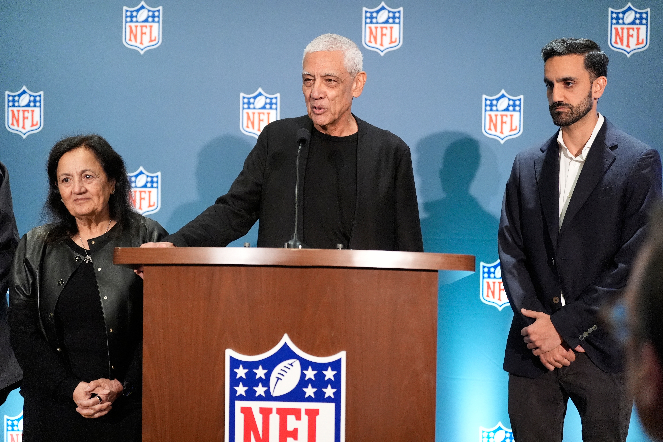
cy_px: 221
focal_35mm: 70
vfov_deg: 19.5
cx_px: 332
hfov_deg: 28.8
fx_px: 1289
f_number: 2.8
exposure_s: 1/320
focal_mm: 70
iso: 6400
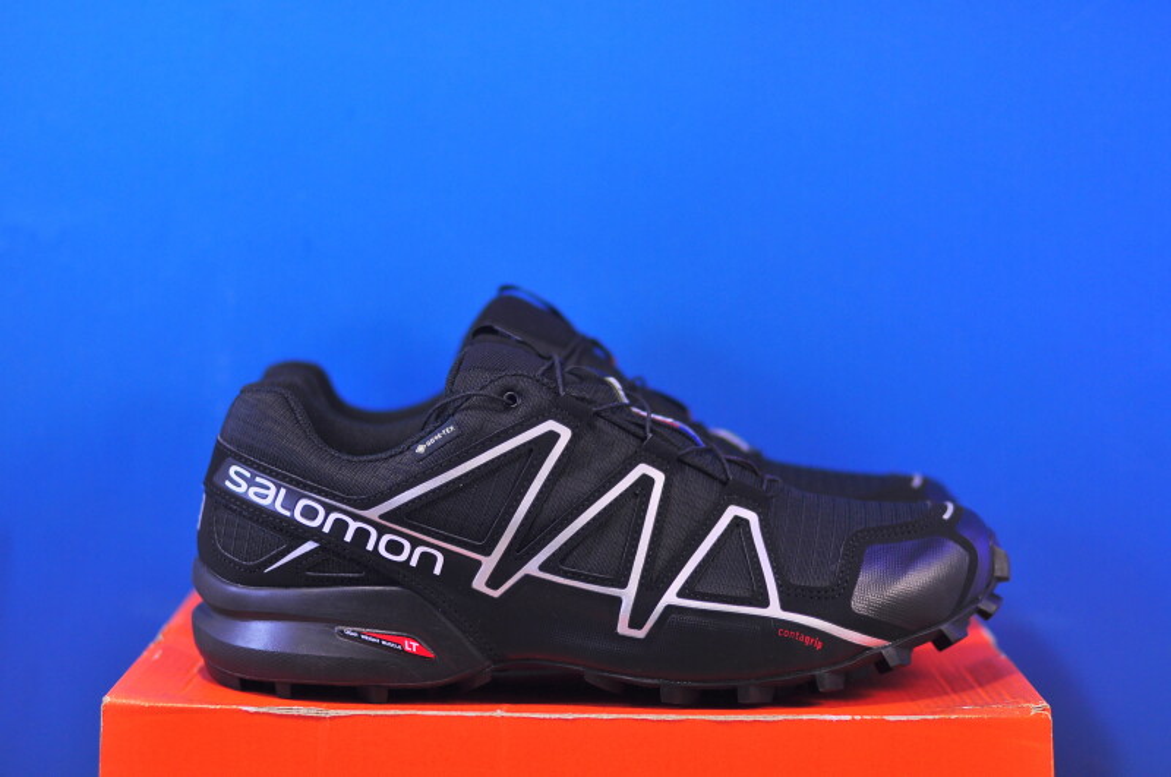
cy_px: 388
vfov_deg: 18.1
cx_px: 586
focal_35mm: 75
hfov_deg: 27.0
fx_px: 2436
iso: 250
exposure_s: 1/320
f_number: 2.2
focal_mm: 50
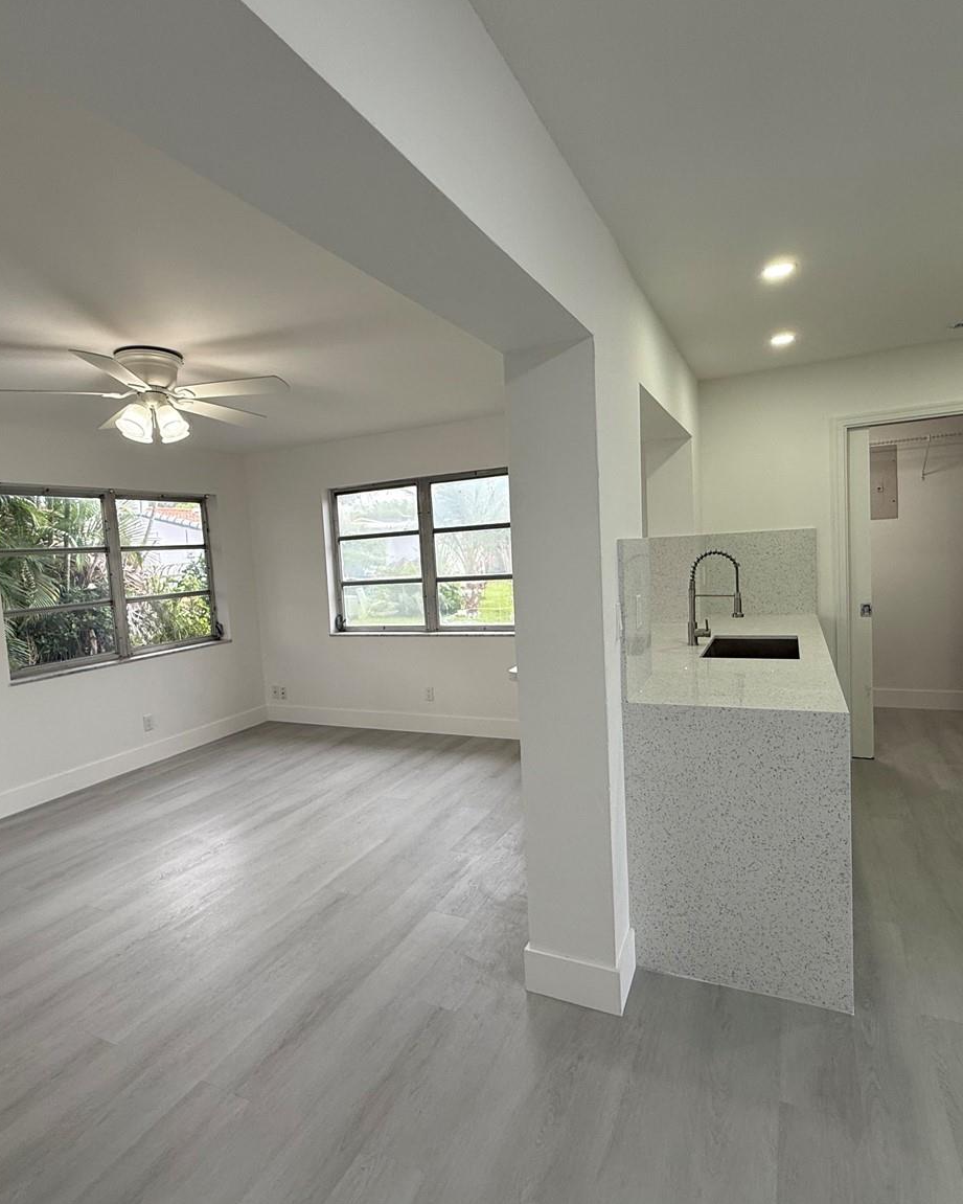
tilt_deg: -3.6
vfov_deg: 83.3
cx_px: 461
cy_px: 604
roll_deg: +3.5
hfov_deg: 70.8
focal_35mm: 19
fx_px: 677
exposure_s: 1/120
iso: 80
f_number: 2.2
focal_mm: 2.22
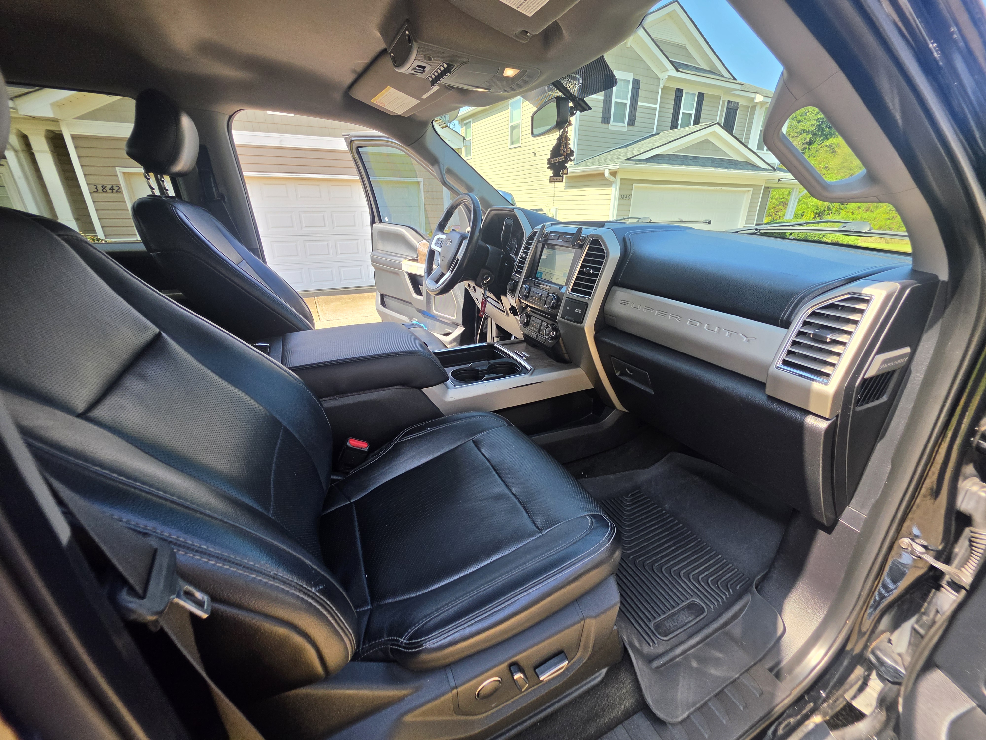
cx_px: 493
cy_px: 370
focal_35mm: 13
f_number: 1.9
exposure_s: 1/719
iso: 80
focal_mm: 2.2
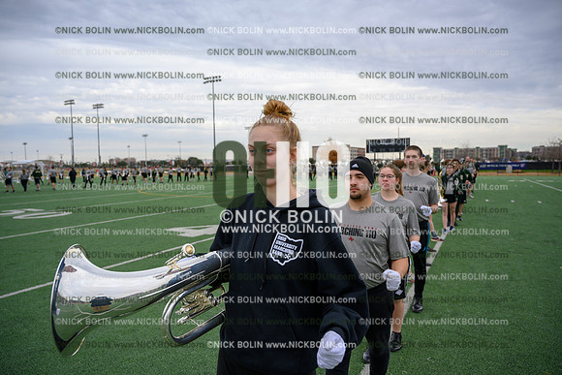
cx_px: 281
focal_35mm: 24
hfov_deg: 73.7
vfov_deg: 53.2
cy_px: 188
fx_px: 375
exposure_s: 1/500
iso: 200
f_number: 4
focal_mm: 24
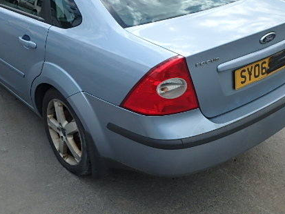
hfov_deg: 39.6
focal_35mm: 48
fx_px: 395
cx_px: 126
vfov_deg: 30.2
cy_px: 79
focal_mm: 5.6
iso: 125
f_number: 4.7
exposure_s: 1/400
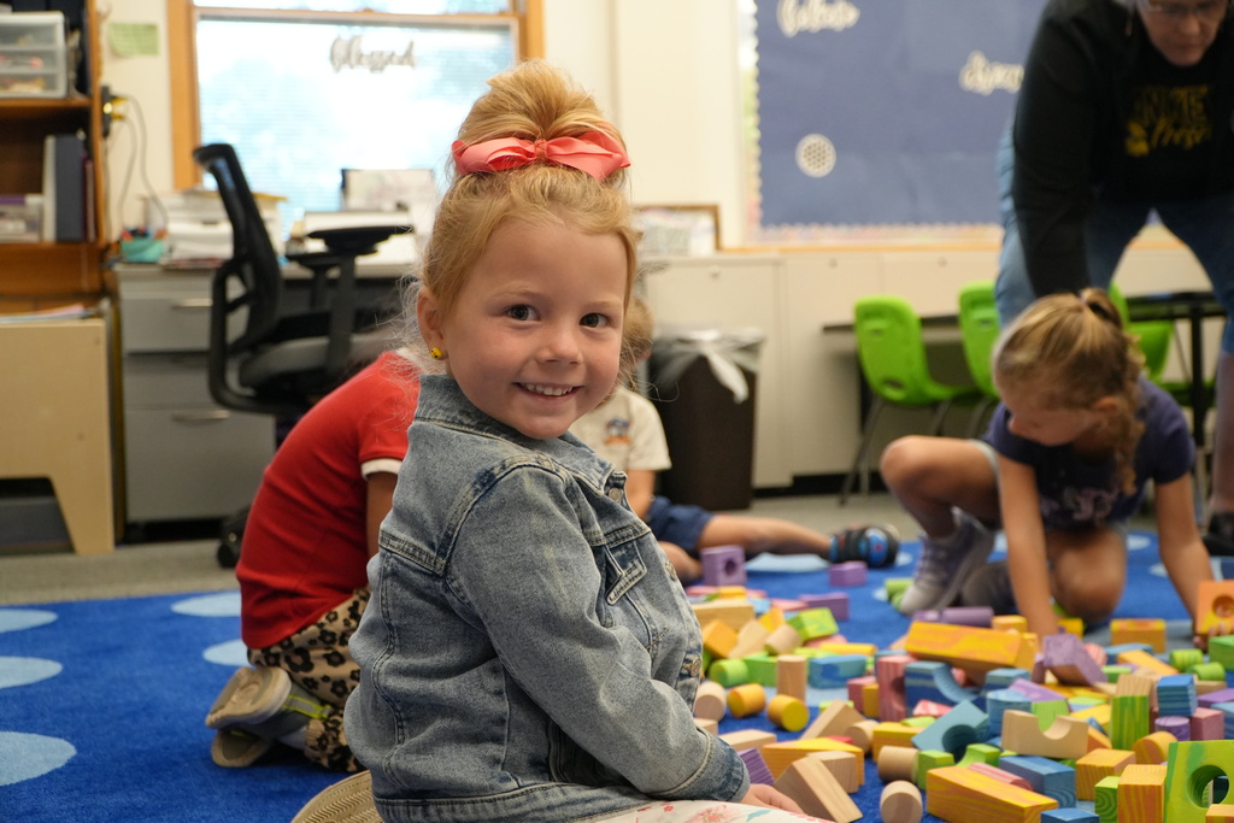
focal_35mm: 46
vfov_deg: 29.0
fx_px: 1594
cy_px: 412
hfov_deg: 42.3
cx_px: 617
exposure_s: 1/160
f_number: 4
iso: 1600
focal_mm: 31
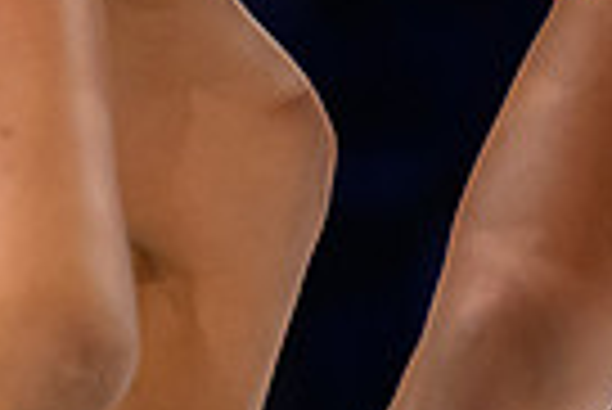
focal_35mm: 1004
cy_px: -38
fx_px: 17086
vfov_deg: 1.4
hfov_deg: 2.0
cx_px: 934
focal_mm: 140
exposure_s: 1/800
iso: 2800
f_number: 2.8
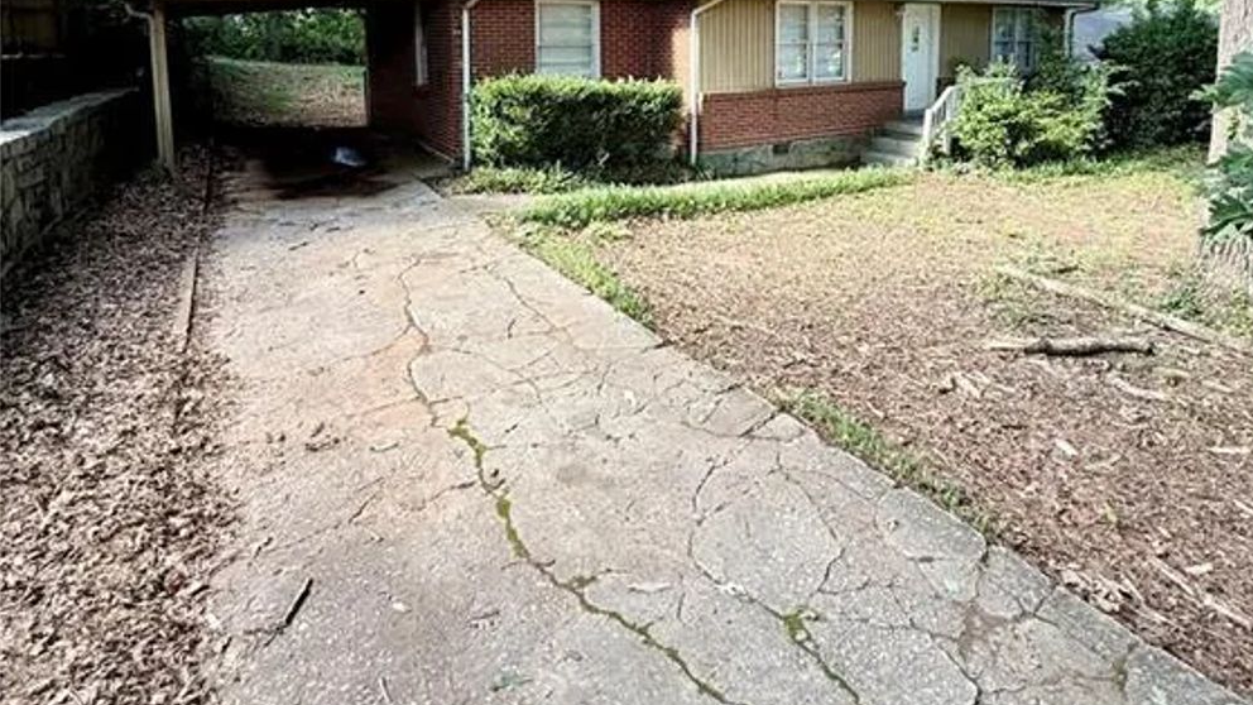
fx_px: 698
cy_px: 108
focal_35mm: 21
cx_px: 644
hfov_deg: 83.8
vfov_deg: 49.3
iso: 64
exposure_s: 1/111
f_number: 2.2
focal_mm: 2.22
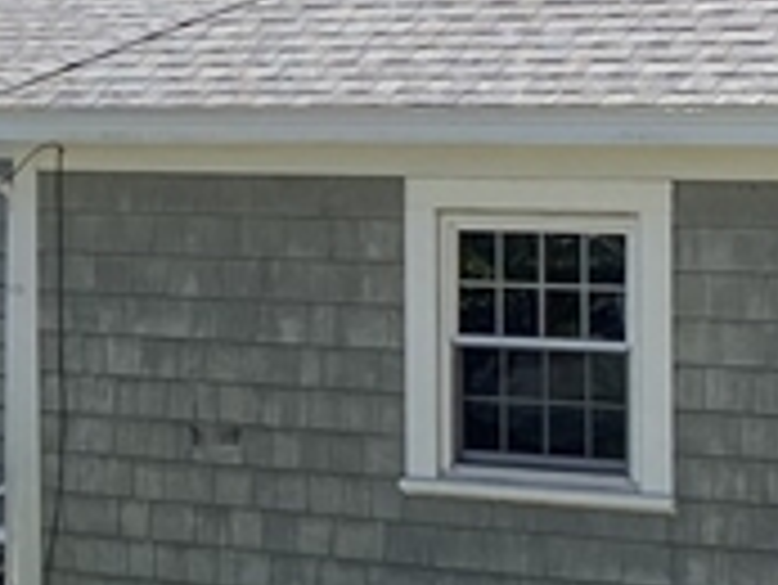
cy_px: 32
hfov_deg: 11.9
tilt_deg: +0.6
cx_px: -562
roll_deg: +0.0
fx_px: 3464
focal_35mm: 154
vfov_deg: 9.6
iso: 32
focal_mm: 4.25
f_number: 1.8
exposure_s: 1/2066
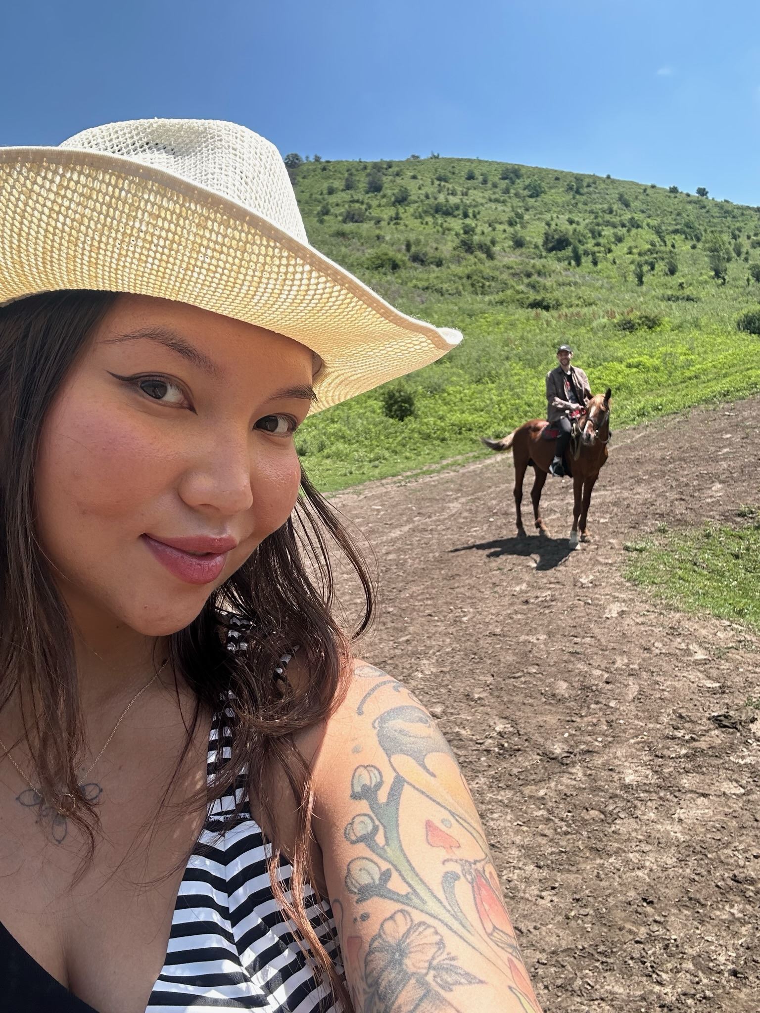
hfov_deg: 46.8
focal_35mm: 30
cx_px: 380
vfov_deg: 60.0
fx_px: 878
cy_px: 506
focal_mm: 2.69
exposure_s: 1/450
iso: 25
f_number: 1.9
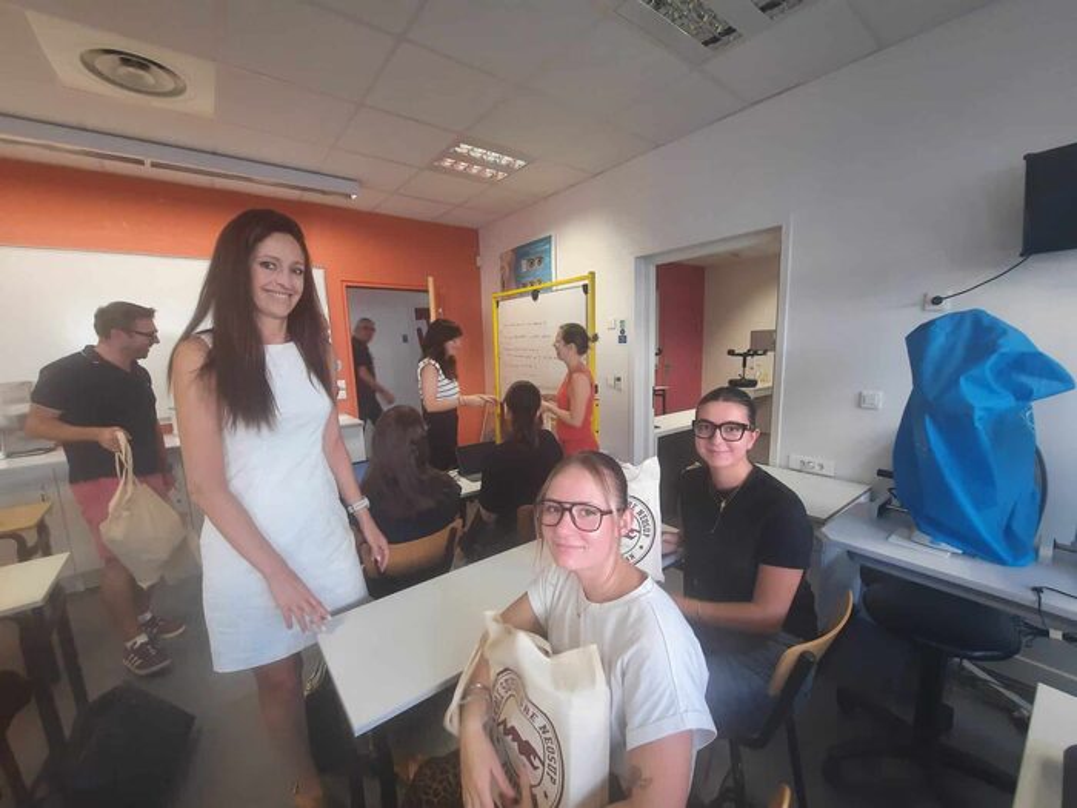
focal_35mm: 13
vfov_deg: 89.9
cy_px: 404
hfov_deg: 106.2
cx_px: 538
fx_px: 404
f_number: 2.2
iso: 100
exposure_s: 1/50
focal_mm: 1.74
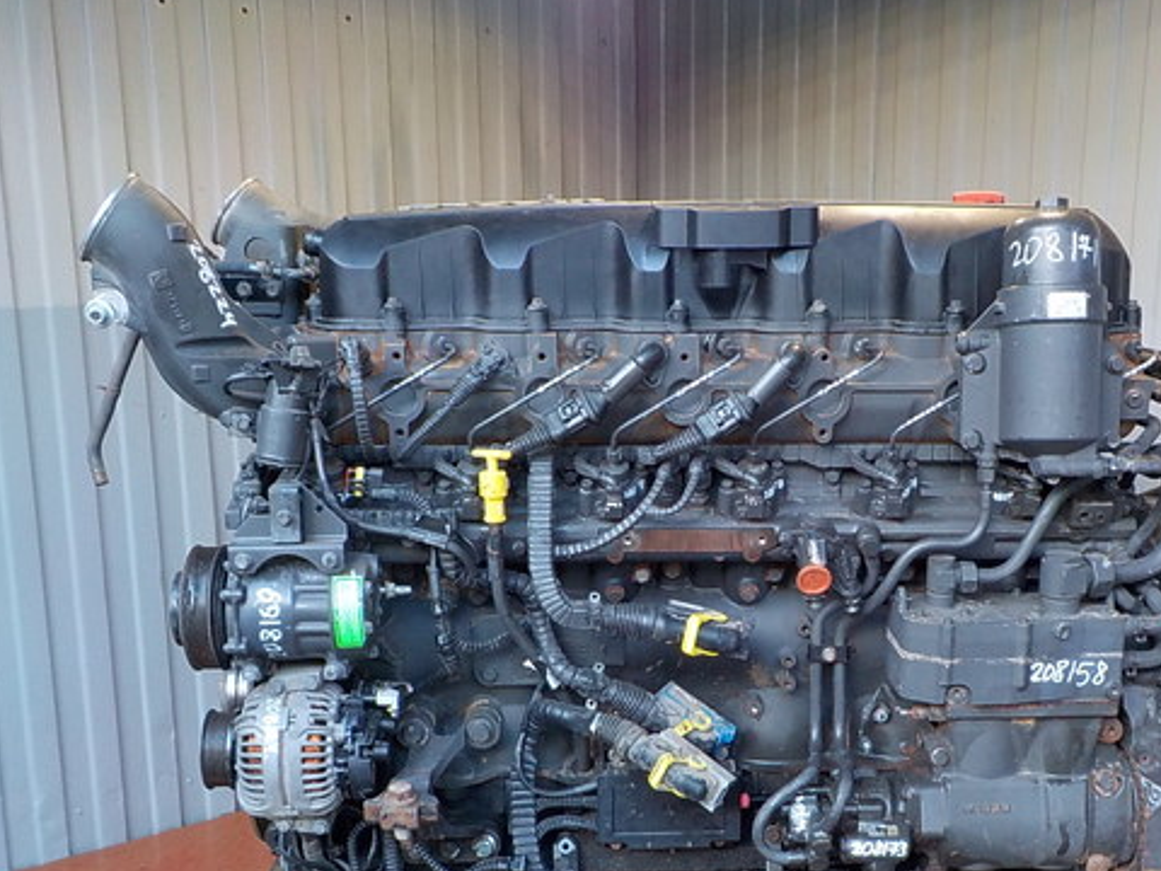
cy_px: 569
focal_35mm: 40
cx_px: 721
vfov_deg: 35.7
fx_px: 1342
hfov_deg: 46.4
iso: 180
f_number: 3.3
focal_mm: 4.1
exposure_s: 1/30
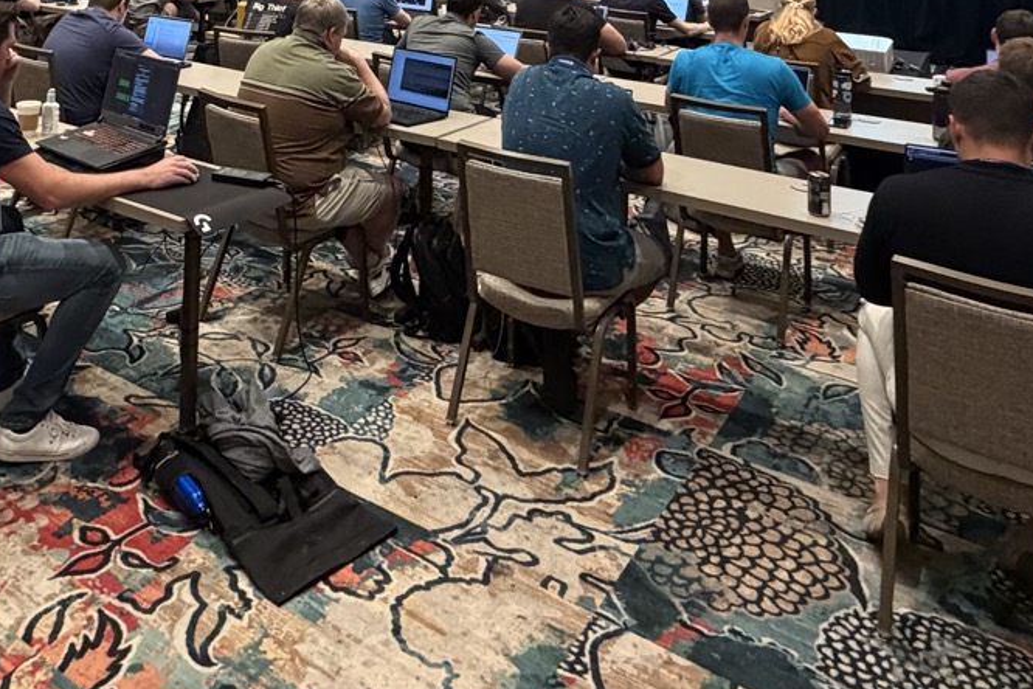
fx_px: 1004
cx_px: 333
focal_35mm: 35
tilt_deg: +1.4
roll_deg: -1.0
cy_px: -177
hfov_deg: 53.2
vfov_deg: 30.8
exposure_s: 1/60
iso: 500
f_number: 2.2
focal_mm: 2.22
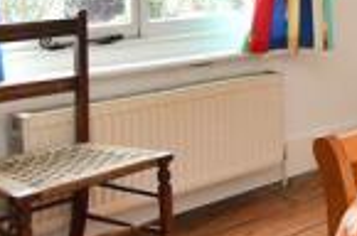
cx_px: 564
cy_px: -31
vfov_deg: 19.0
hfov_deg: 22.9
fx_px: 673
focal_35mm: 68
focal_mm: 10
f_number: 4
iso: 640
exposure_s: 1/160
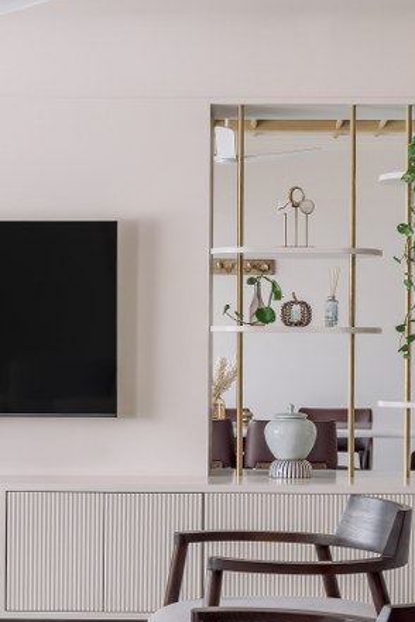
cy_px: 372
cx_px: 226
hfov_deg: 15.7
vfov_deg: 23.3
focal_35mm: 87
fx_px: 1504
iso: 160
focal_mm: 30
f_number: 8
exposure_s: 1/8
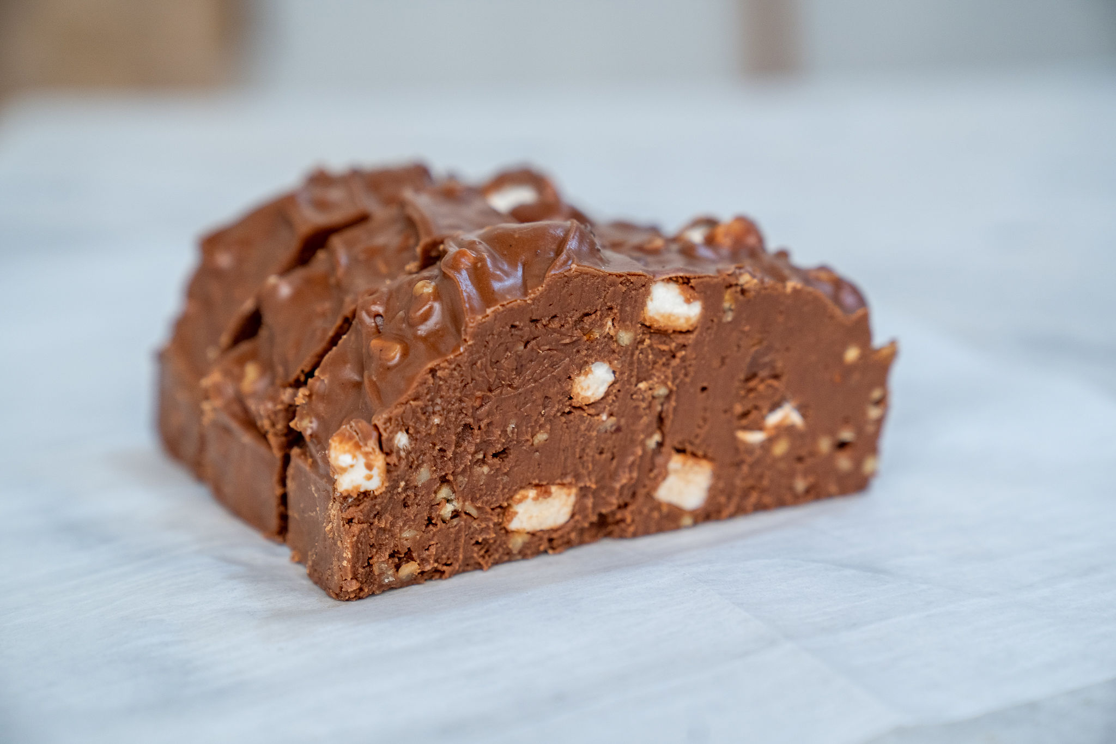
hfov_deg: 28.8
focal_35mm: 70
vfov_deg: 19.5
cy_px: 372
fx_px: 2170
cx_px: 558
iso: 640
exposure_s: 1/80
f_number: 4
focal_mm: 70
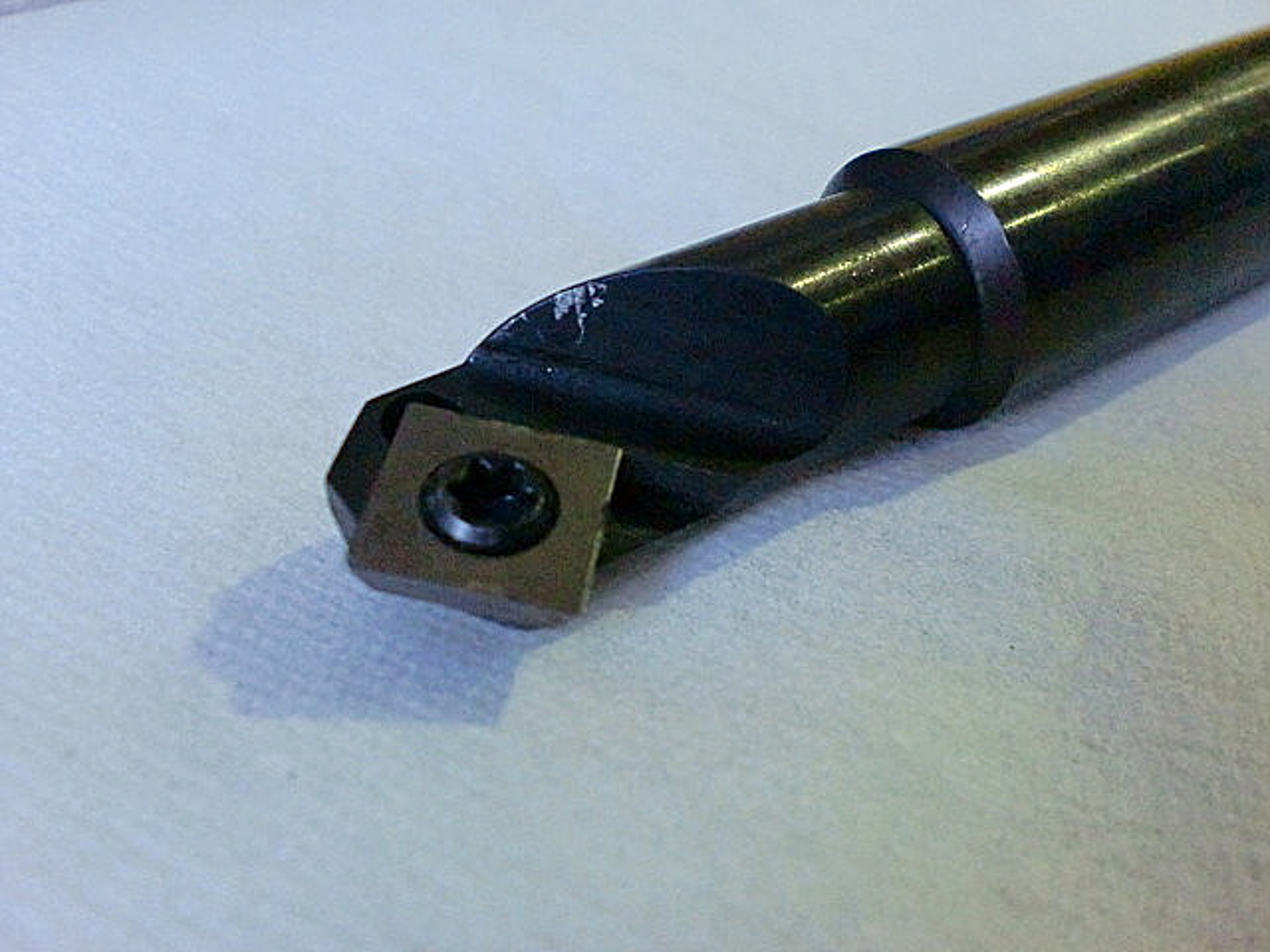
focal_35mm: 35
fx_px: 1284
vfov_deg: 40.7
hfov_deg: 52.6
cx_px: 635
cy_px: 476
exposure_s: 1/60
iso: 1000
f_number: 3.1
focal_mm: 6.3
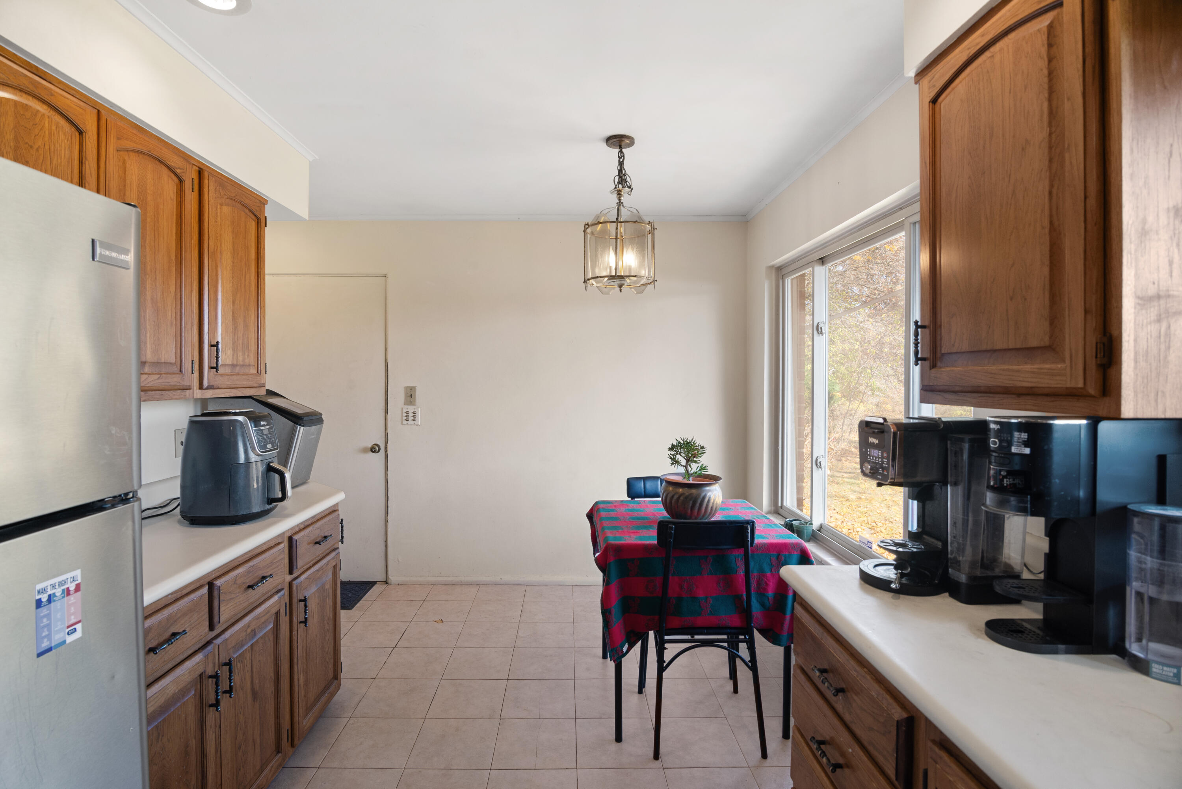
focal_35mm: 30
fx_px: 985
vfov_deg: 43.6
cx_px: 591
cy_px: 394
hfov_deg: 61.9
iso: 320
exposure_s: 1/13
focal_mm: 30
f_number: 9
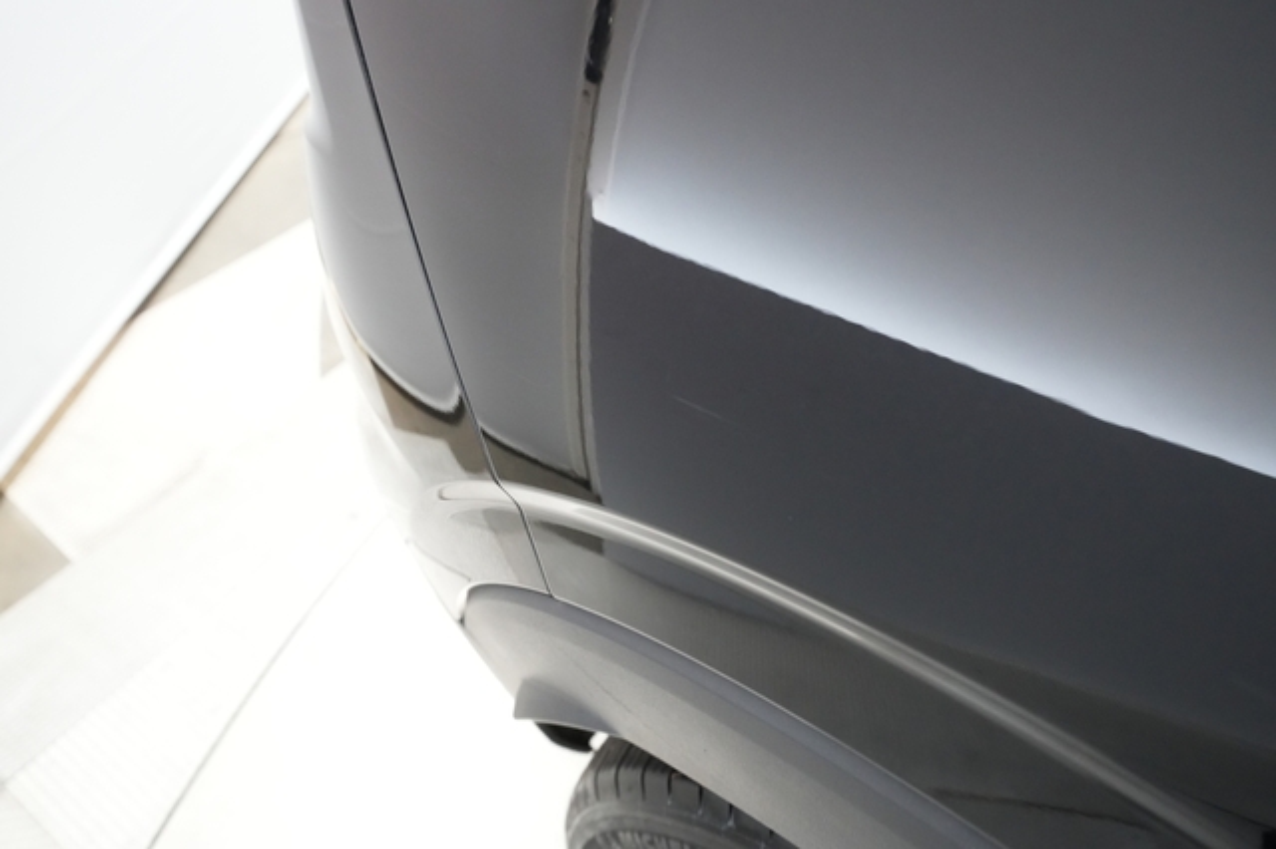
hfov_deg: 65.5
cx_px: 638
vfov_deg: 46.4
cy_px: 424
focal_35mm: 28
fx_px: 992
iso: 8000
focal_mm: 28
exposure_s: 1/100
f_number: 5.6
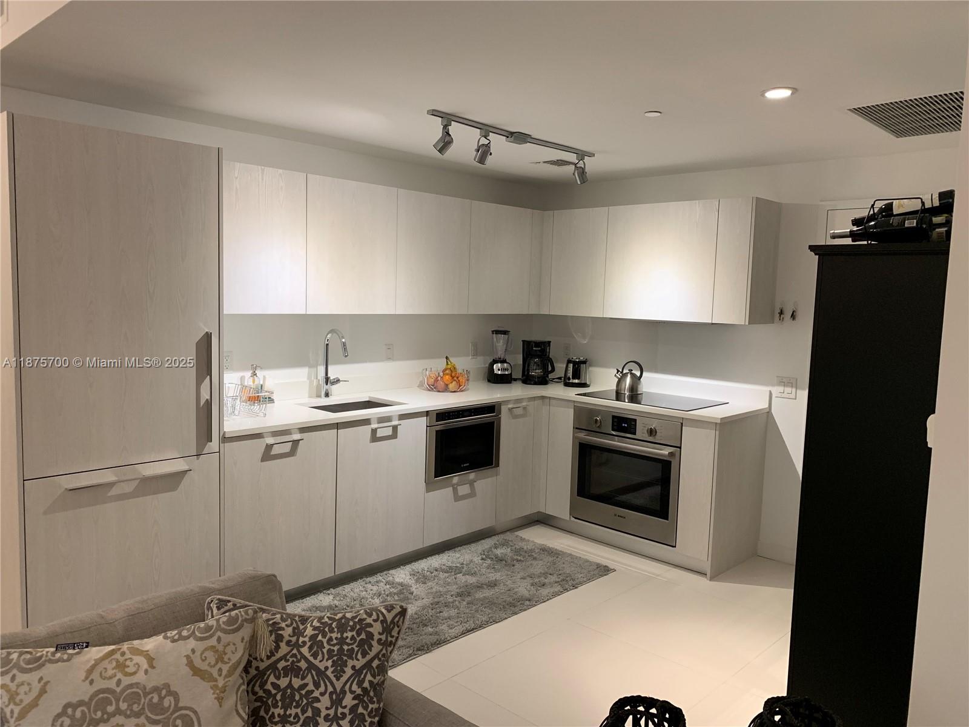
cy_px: 364
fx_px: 728
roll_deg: -1.5
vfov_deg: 53.1
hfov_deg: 67.3
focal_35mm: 26
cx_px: 484
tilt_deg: -5.4
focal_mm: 4.25
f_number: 1.8
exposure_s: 1/60
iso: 125
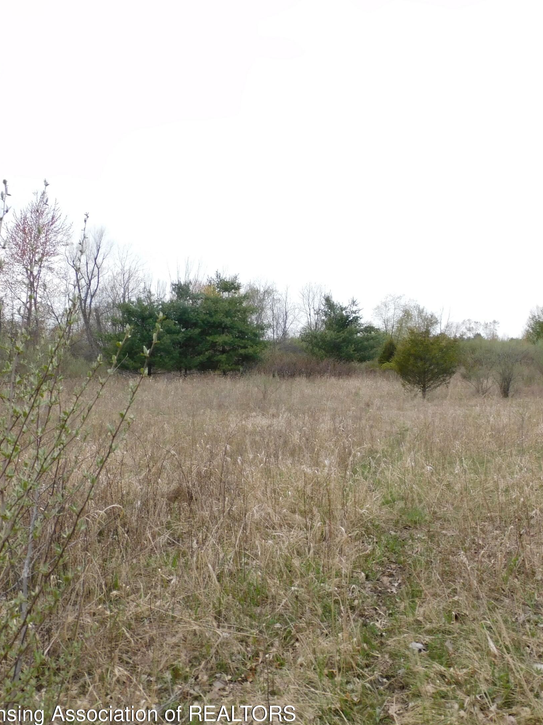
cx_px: 324
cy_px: 368
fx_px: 690
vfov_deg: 55.4
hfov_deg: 42.7
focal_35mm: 33
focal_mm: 4.3
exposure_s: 1/640
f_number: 3.3
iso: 125
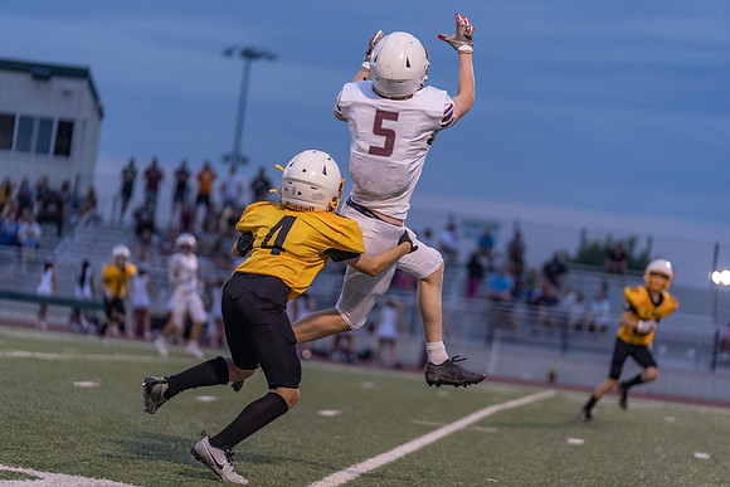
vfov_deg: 10.5
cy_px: 244
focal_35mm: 131
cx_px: 365
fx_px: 2657
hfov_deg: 15.6
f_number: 2.8
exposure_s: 1/1250
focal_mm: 131
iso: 2000
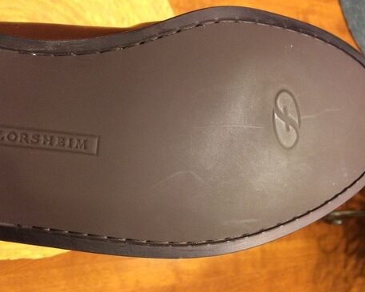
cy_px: 145
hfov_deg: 55.7
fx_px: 346
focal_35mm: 32
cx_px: 175
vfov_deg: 45.8
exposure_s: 1/30
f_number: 2.2
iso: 250
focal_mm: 4.12
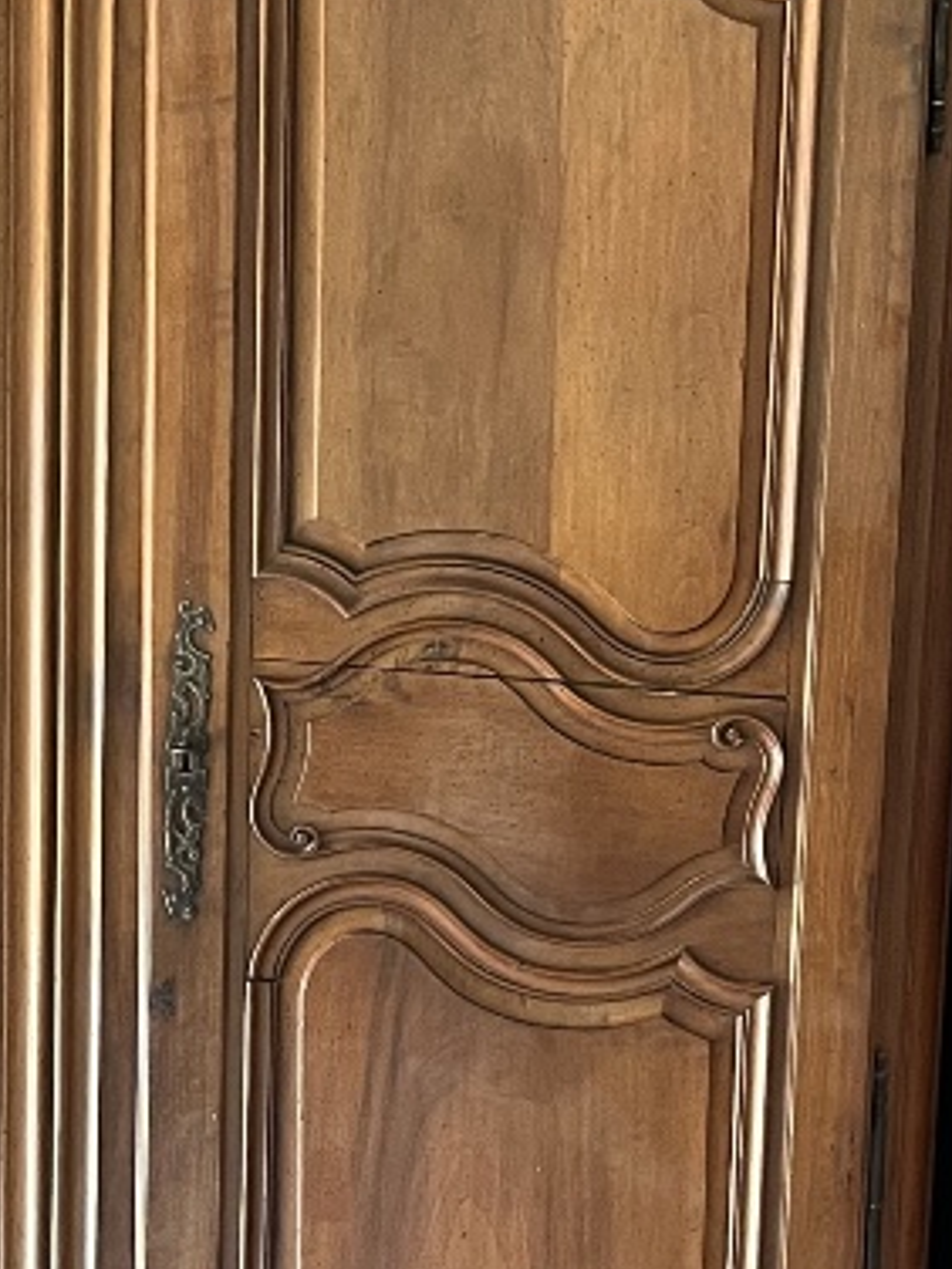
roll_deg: -0.5
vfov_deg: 23.2
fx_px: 3044
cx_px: 145
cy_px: 1009
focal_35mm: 83
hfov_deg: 17.6
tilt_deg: -10.2
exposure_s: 1/60
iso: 400
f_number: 1.6
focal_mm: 5.1
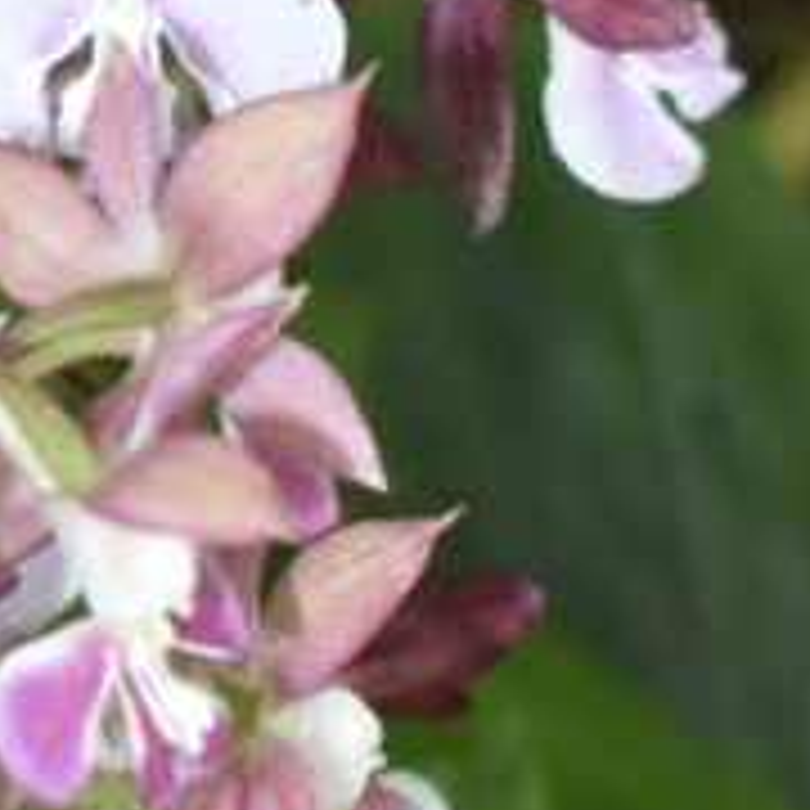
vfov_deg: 7.1
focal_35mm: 247
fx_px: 6539
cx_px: -133
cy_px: 378
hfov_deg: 7.0
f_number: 5
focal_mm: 34
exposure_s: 1/100
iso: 800
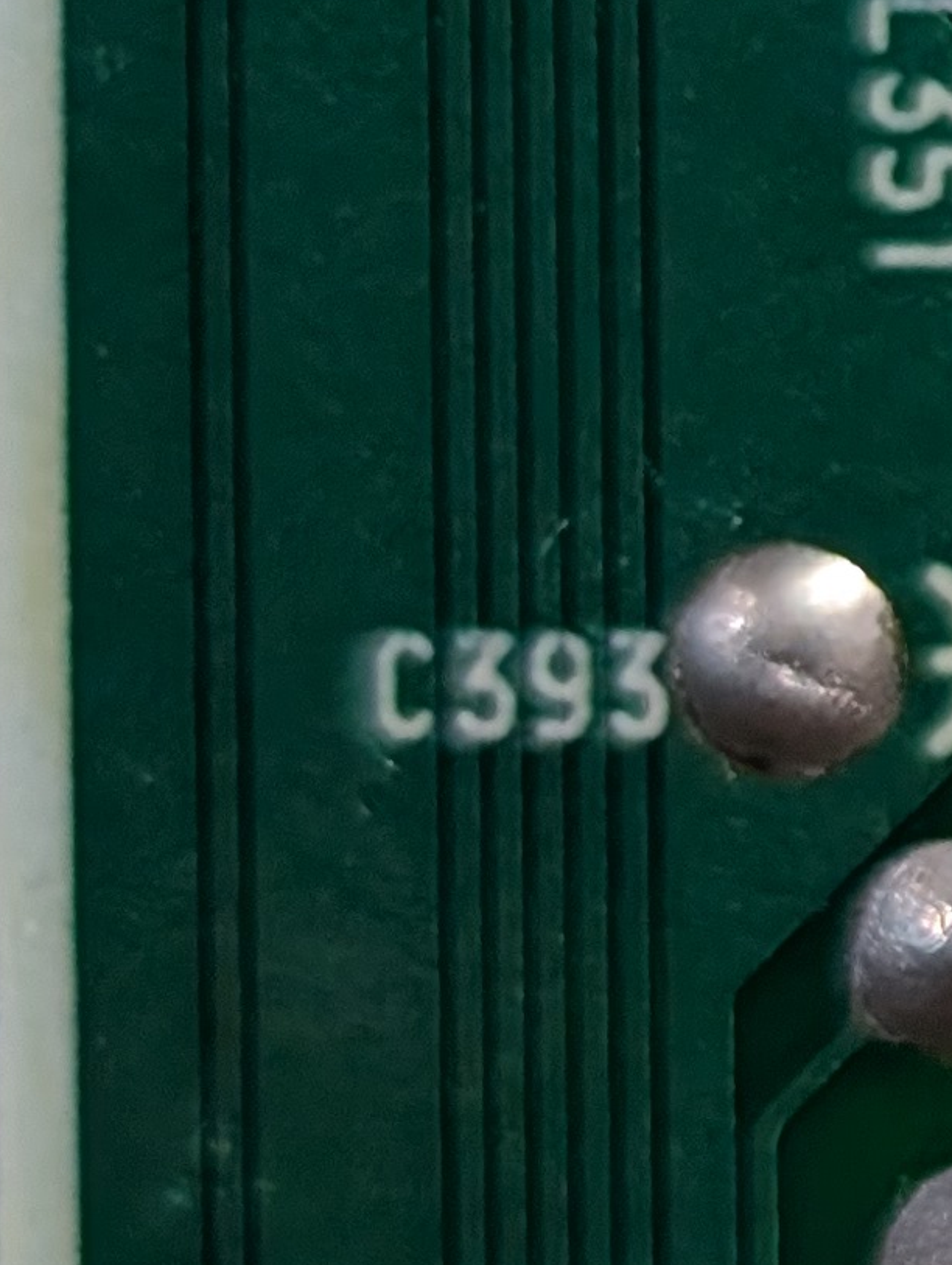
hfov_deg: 5.8
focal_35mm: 246
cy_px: 378
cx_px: 2375
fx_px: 8999
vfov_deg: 8.0
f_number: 1.68
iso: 118
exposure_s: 1/120
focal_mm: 6.9
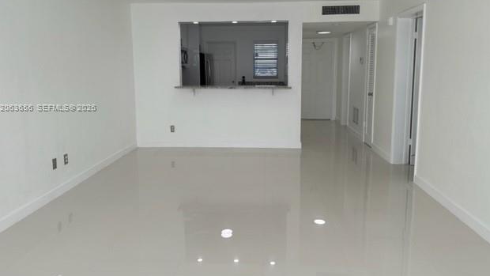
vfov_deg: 42.7
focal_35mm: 27
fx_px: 351
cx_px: 240
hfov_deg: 69.8
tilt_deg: -7.5
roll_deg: +0.3
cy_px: 108
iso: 80
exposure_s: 1/549
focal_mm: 6.86
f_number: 1.78
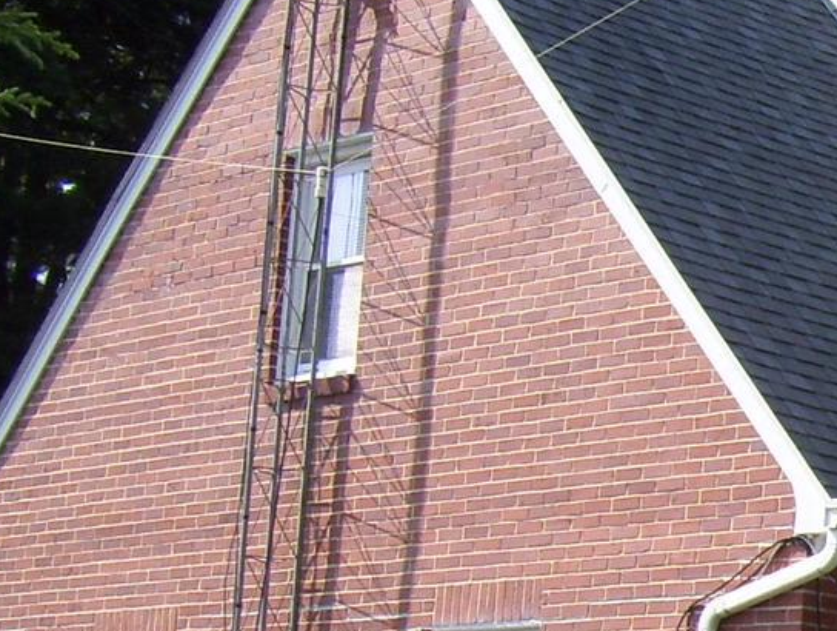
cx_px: 1305
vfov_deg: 10.9
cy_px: 716
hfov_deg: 13.6
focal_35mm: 135
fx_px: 3270
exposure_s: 1/320
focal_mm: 6
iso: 80
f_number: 4.8
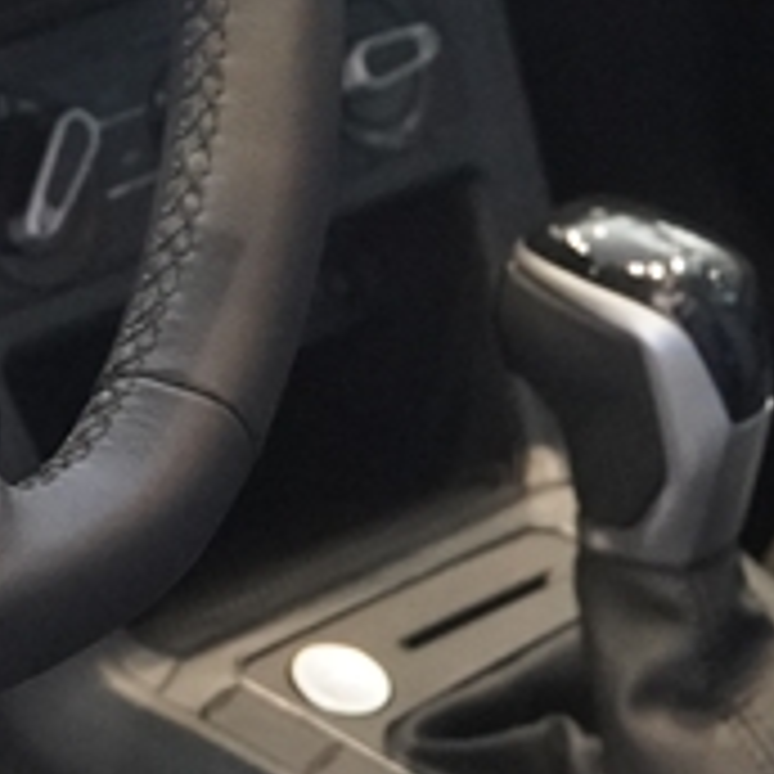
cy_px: -29
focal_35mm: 220
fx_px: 5553
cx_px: -418
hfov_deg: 7.8
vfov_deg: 7.9
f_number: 2.8
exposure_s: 1/160
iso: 3200
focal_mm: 29
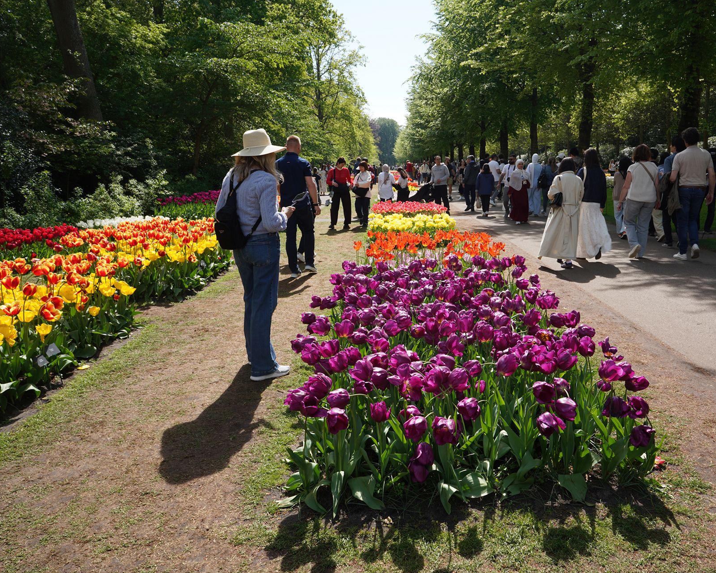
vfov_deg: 51.5
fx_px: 593
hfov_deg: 61.8
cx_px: 418
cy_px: 296
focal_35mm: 28
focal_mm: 24
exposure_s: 1/100
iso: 100
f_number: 10
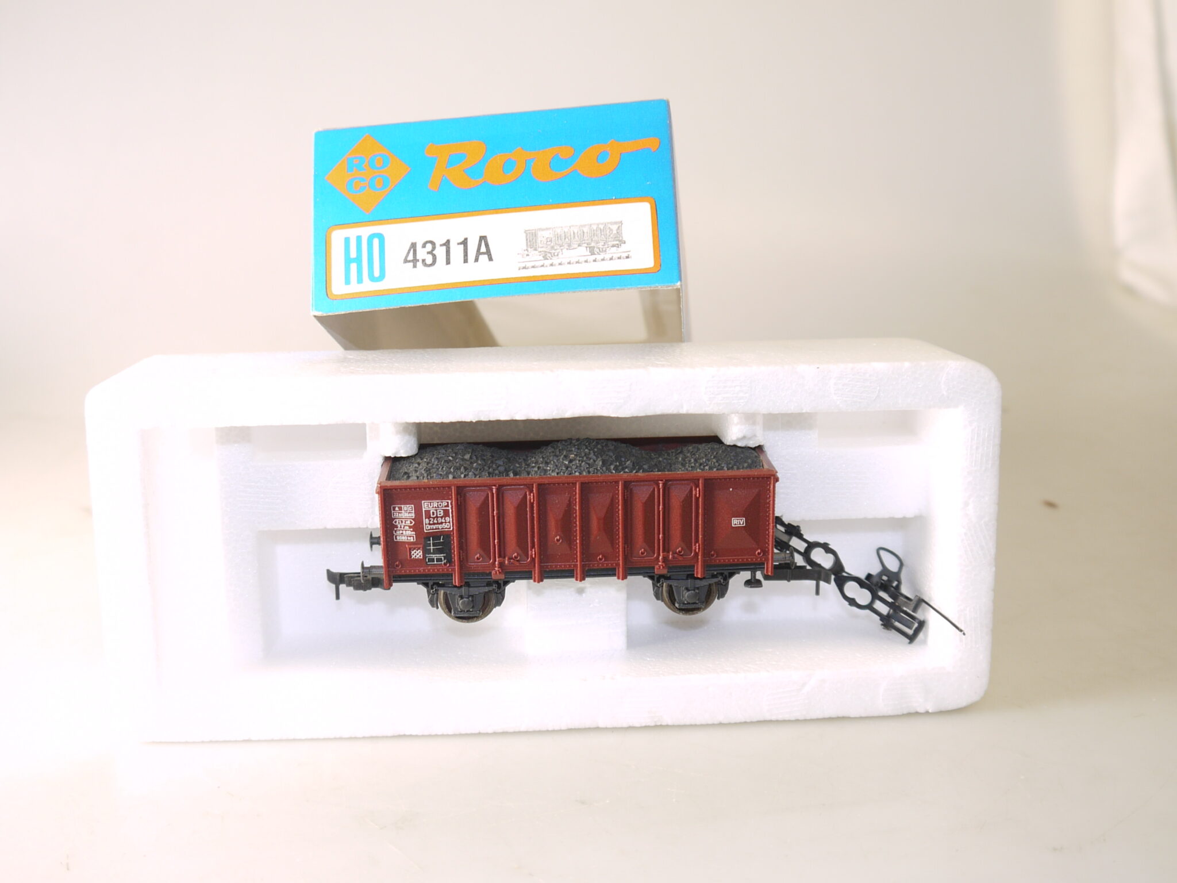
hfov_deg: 47.9
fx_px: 1326
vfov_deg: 36.8
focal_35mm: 39
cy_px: 442
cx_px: 588
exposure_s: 1/60
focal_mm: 14
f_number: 3.5
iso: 100
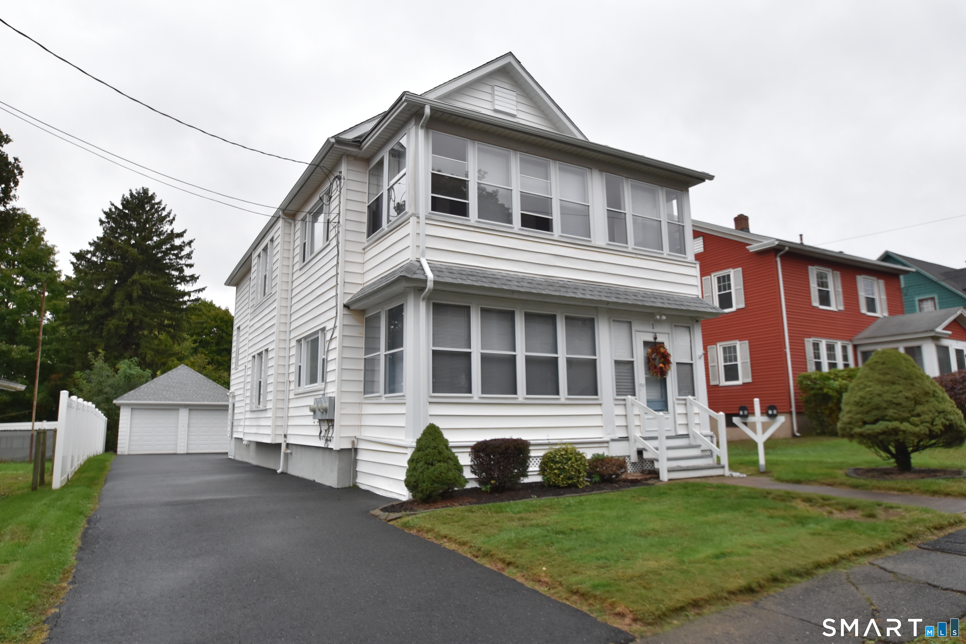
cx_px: 483
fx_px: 604
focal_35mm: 22
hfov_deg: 77.3
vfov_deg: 56.1
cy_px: 322
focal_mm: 15
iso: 400
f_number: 7.1
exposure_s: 1/200
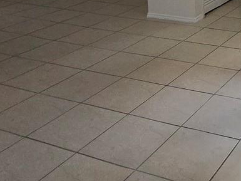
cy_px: -44
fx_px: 376
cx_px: 279
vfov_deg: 24.2
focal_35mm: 54
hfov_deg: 30.8
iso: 160
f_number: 2.2
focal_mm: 1.7
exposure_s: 1/60
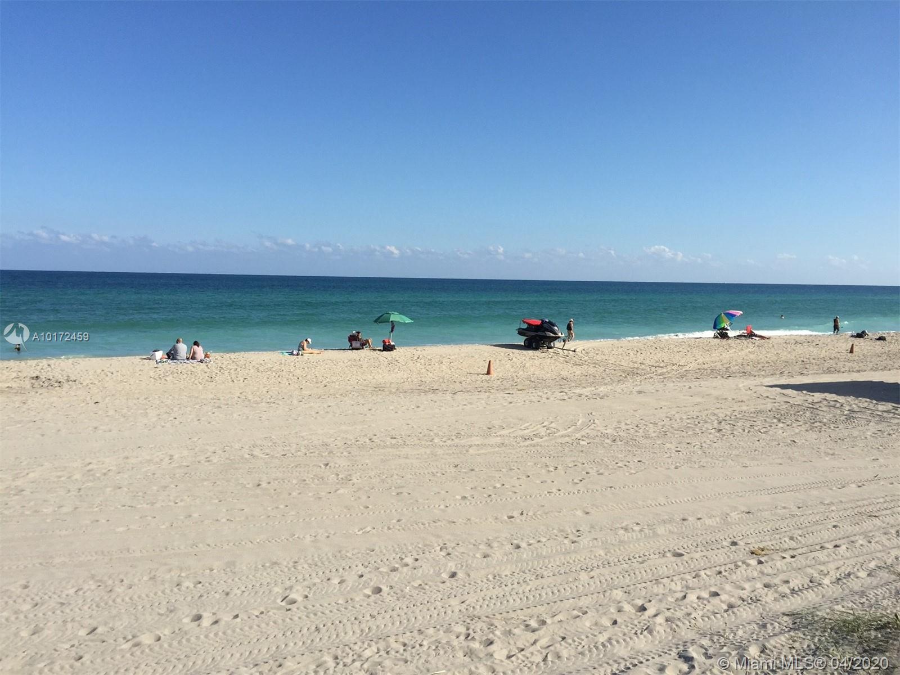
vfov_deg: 48.2
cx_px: 450
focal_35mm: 29
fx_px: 754
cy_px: 338
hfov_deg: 61.7
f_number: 2.2
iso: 32
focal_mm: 4.15
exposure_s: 1/3049
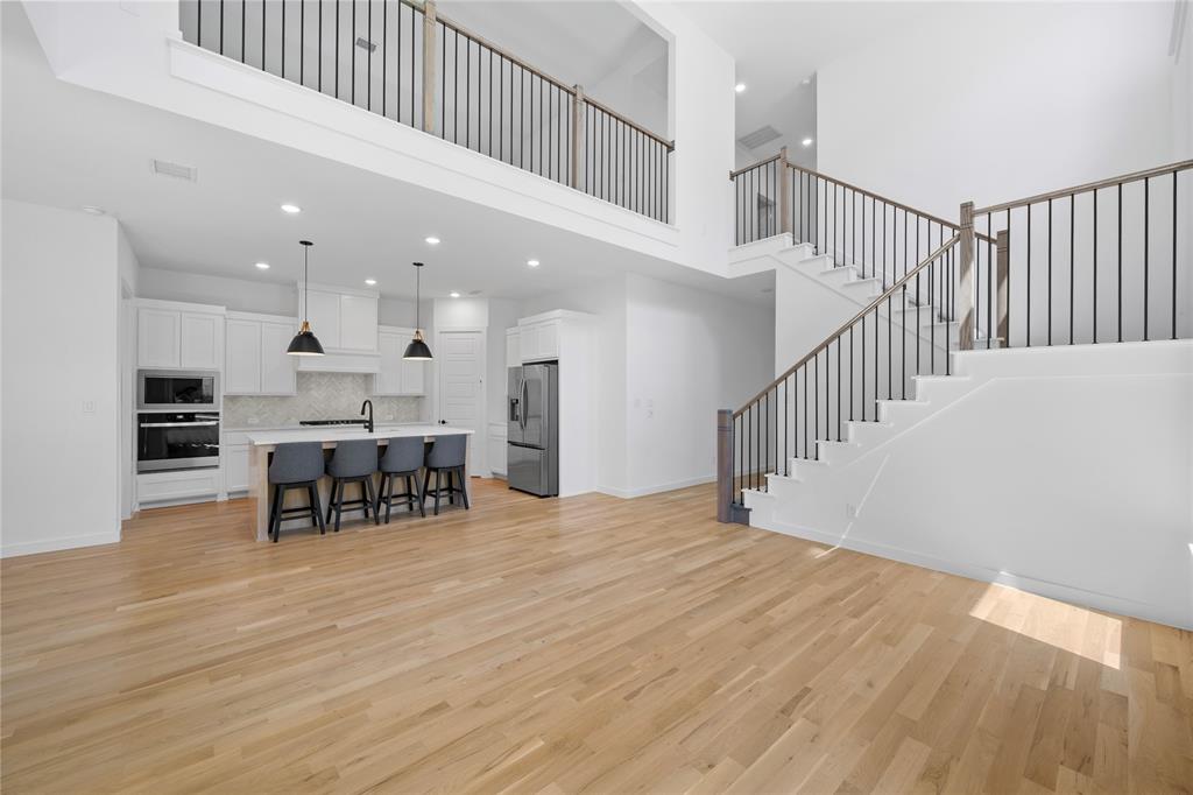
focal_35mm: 13
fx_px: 431
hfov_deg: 108.3
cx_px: 596
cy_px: 398
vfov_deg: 85.4
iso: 250
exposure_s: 1/2
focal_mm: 13
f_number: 9
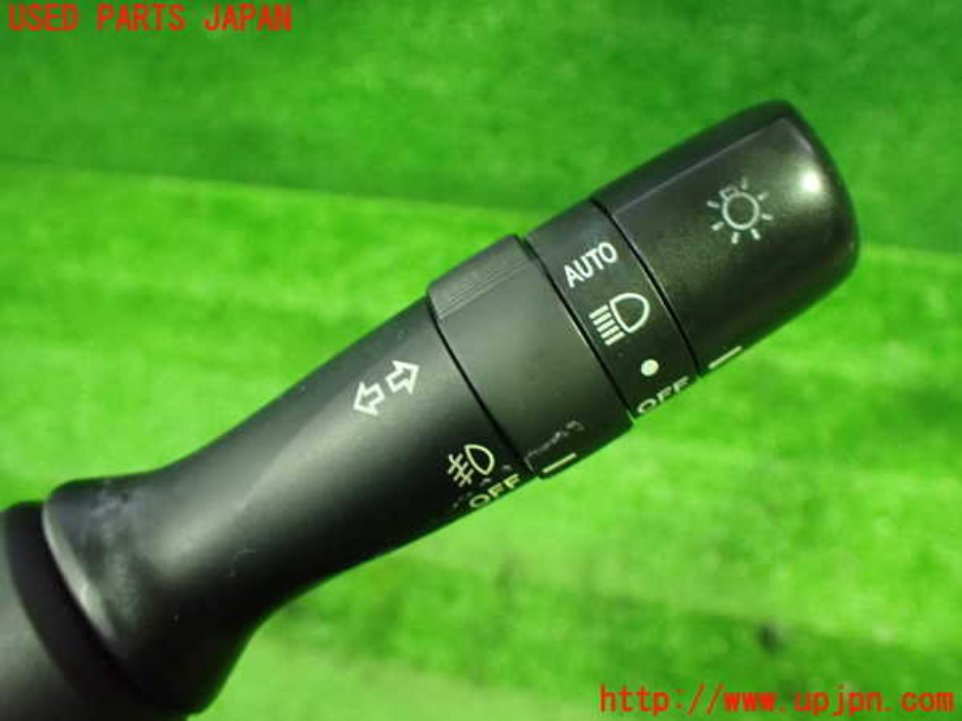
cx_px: 481
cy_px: 360
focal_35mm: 30
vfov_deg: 46.8
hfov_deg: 60.0
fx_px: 834
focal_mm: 5.4
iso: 1250
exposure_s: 1/30
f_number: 2.3
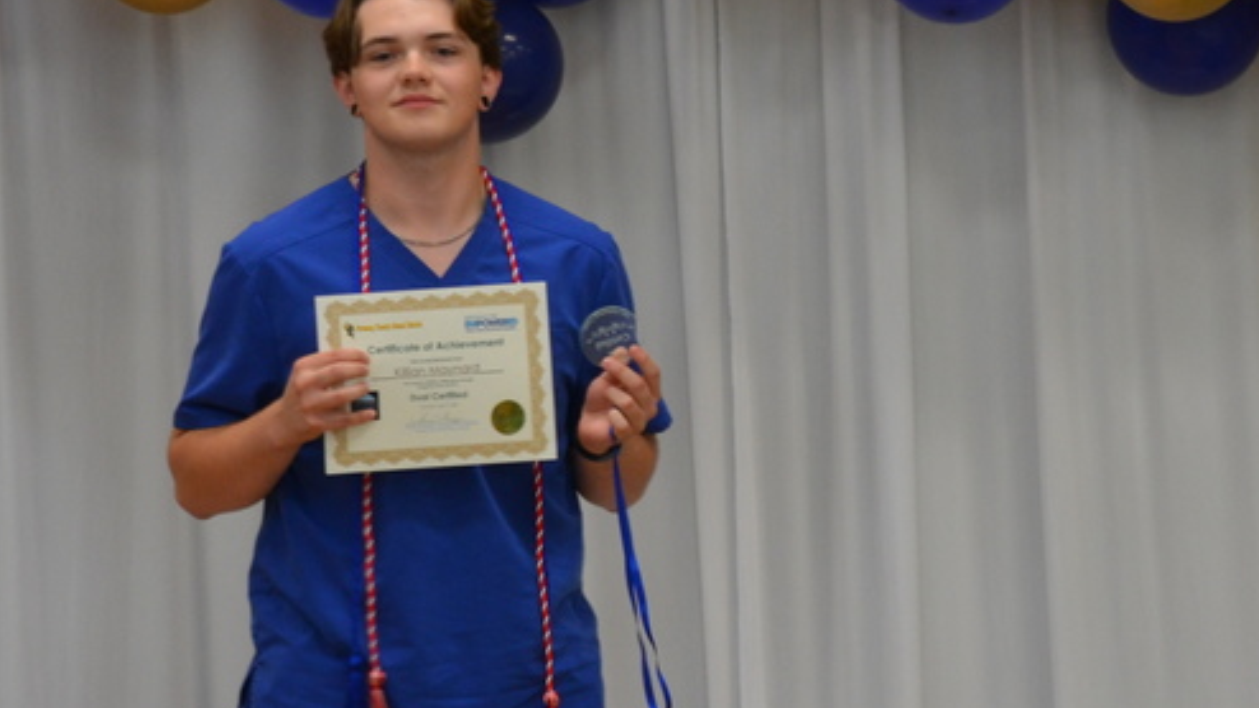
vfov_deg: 3.3
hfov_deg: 5.9
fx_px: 12153
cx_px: 833
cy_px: 405
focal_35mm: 364
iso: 800
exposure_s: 1/30
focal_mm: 112
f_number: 5.6
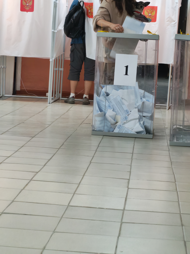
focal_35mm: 108
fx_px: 790
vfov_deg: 18.2
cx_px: 95
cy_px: 127
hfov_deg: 13.7
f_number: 1.9
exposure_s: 1/50
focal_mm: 6.12
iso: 800
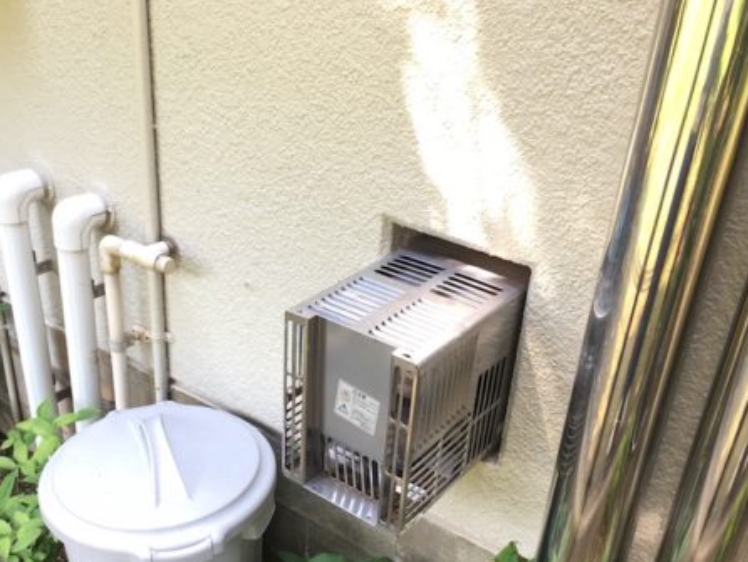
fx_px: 843
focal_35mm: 39
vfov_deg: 36.6
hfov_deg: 47.7
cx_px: 314
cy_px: 359
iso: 40
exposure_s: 1/120
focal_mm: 4.15
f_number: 2.2
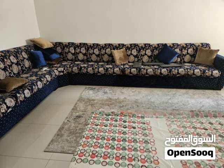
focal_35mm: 23
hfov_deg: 73.9
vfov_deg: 58.9
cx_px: 112
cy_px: 84
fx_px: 149
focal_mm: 5.4
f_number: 1.8
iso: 500
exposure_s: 1/101
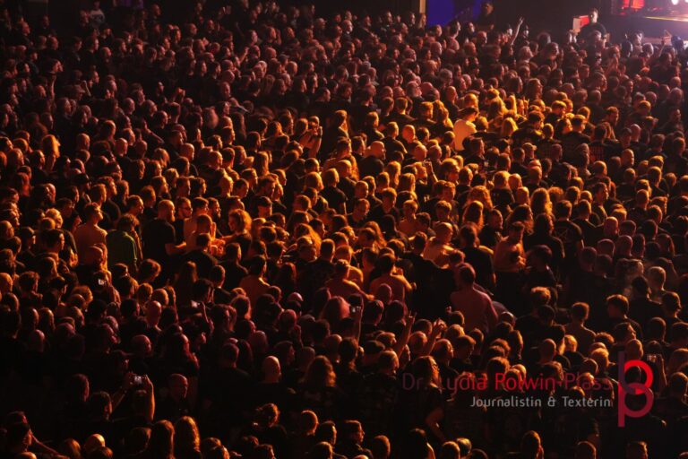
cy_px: 230
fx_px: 2580
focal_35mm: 135
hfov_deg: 15.2
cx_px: 344
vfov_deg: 10.2
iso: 6400
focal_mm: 90
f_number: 5.6
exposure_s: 1/50
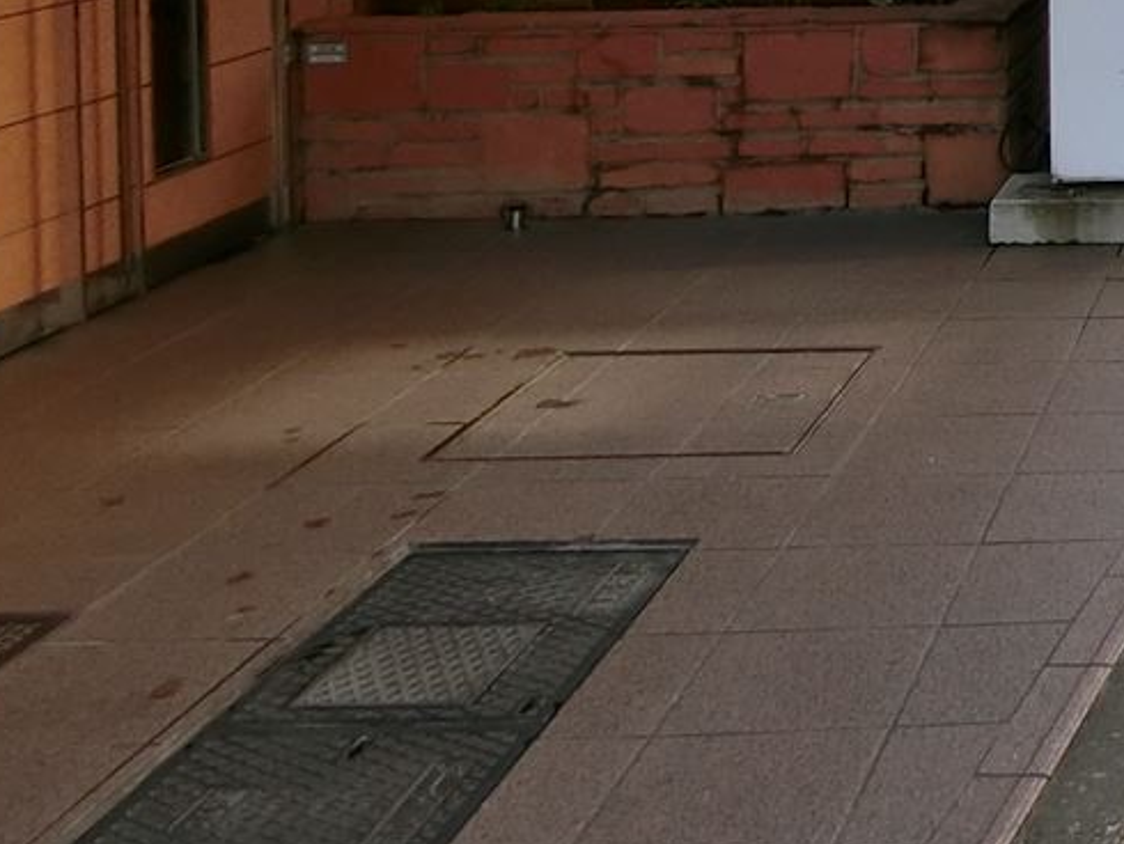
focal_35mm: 62
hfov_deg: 23.9
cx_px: 1730
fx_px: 2014
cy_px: -225
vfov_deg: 21.6
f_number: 2.7
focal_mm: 4.06
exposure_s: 1/250
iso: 80
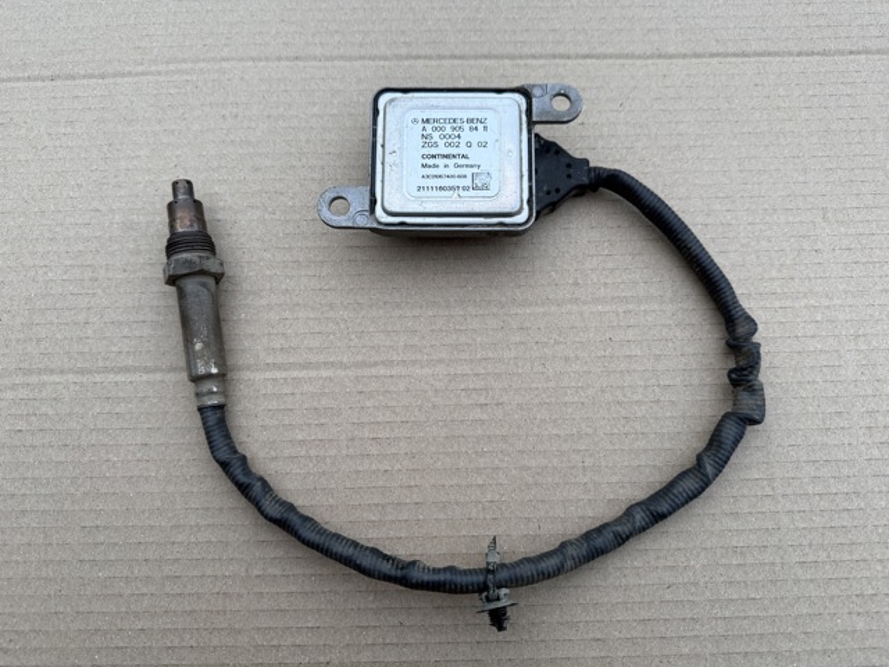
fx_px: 616
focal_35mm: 24
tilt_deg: -76.4
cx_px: 444
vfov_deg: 56.8
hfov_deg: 71.6
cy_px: 334
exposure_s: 1/121
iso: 160
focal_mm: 6.76
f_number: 1.78
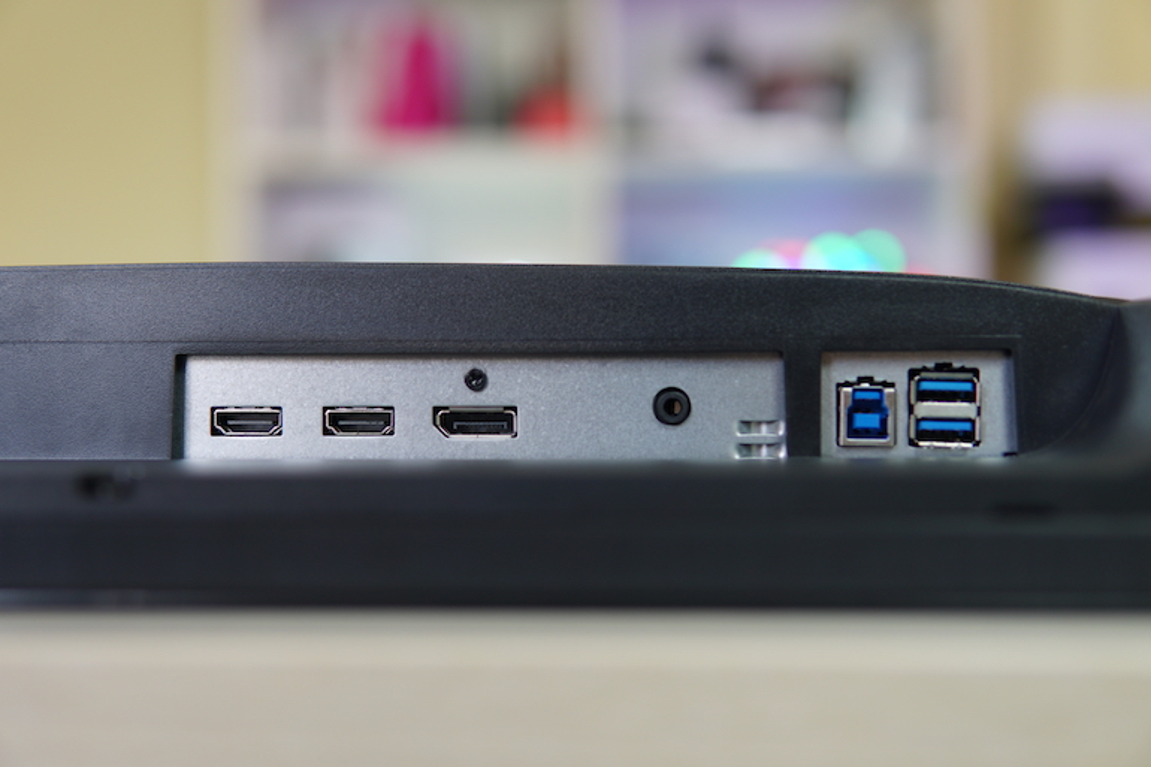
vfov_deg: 29.9
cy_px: 384
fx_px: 1438
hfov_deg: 43.6
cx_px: 576
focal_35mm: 45
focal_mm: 30
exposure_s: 1/20
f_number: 2
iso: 100
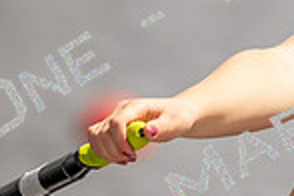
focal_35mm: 2119
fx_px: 17304
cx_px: 444
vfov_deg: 0.6
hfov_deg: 1.0
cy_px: 9
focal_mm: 537.3
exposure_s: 1/2000
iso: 125
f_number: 4
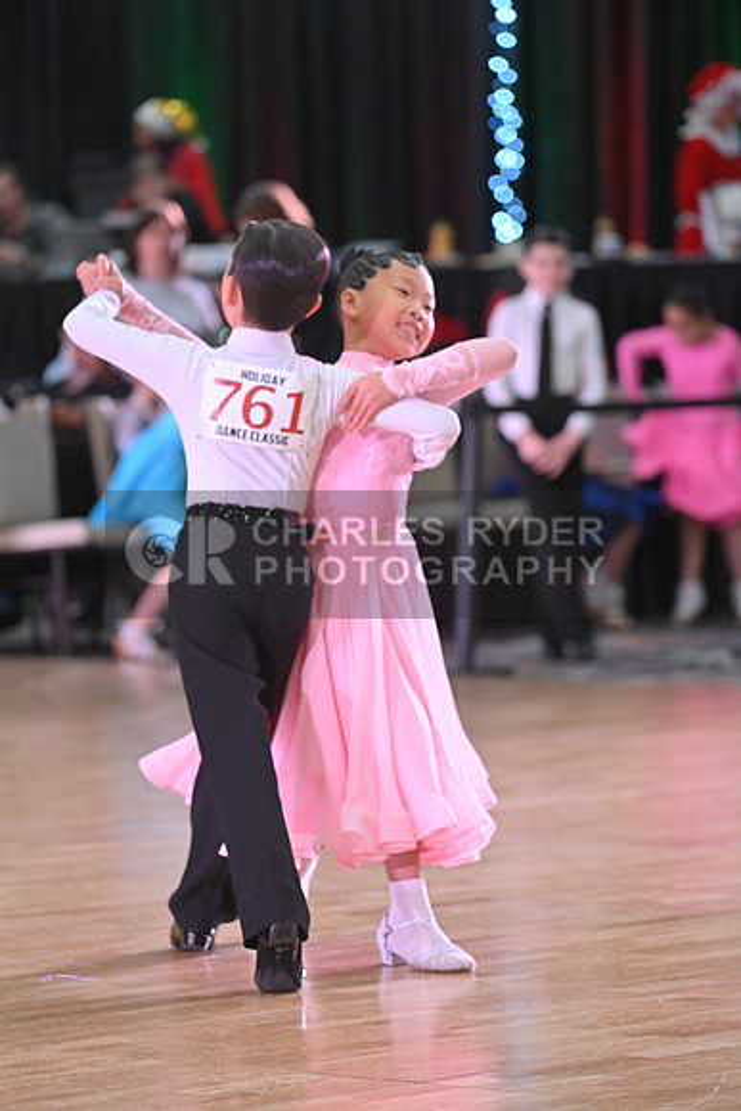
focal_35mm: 200
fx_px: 6171
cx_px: 370
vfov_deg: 10.3
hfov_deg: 6.9
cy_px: 556
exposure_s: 1/320
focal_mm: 200
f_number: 5
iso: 3200
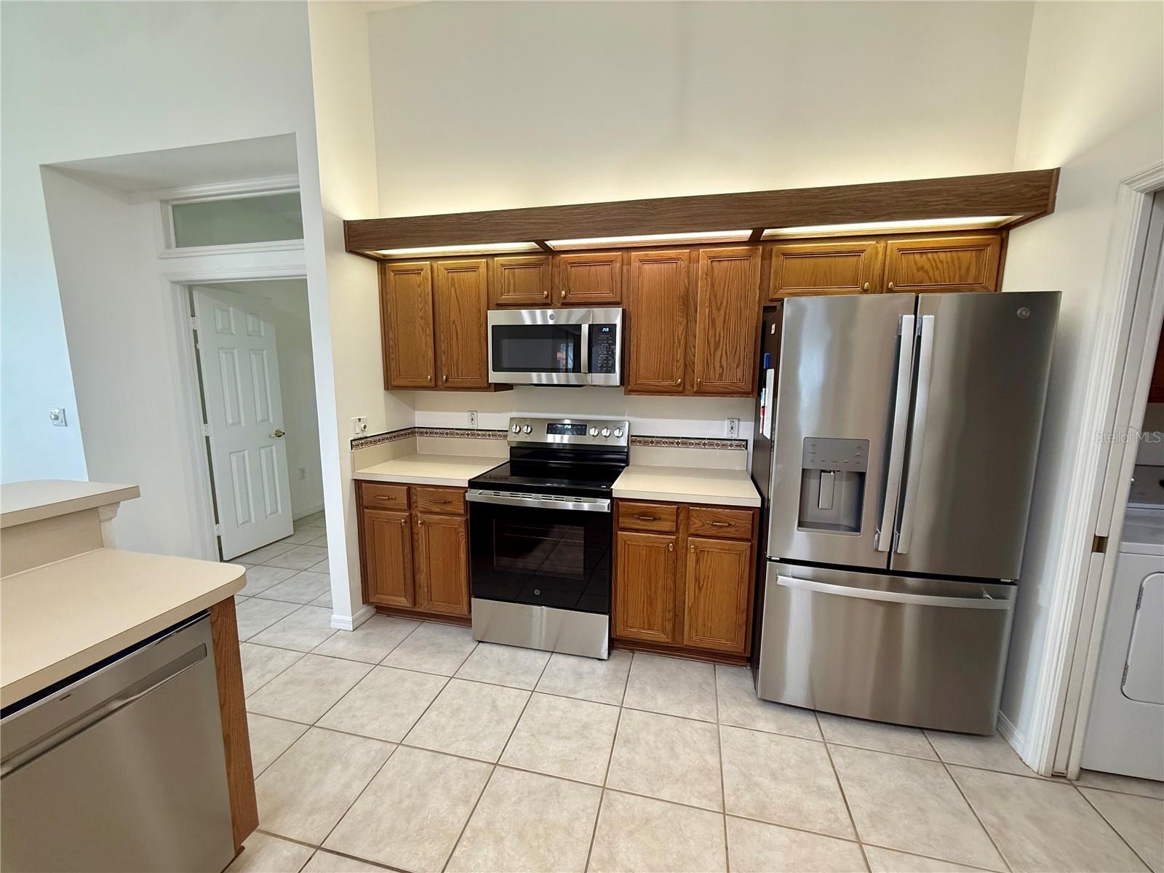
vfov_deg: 85.7
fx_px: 471
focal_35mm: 14
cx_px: 582
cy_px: 436
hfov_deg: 102.1
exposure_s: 1/120
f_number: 2.2
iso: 200
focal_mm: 2.22
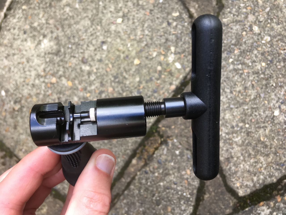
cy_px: 108
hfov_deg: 61.7
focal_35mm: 29
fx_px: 240
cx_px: 143
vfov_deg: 48.2
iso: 40
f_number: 2.2
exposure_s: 1/100
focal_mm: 4.15
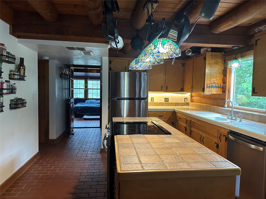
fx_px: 184
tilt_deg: -2.8
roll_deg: -1.3
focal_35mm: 24
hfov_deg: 71.6
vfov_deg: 56.8
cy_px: 100
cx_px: 133
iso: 320
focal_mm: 6.86
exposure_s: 1/60
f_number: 1.78
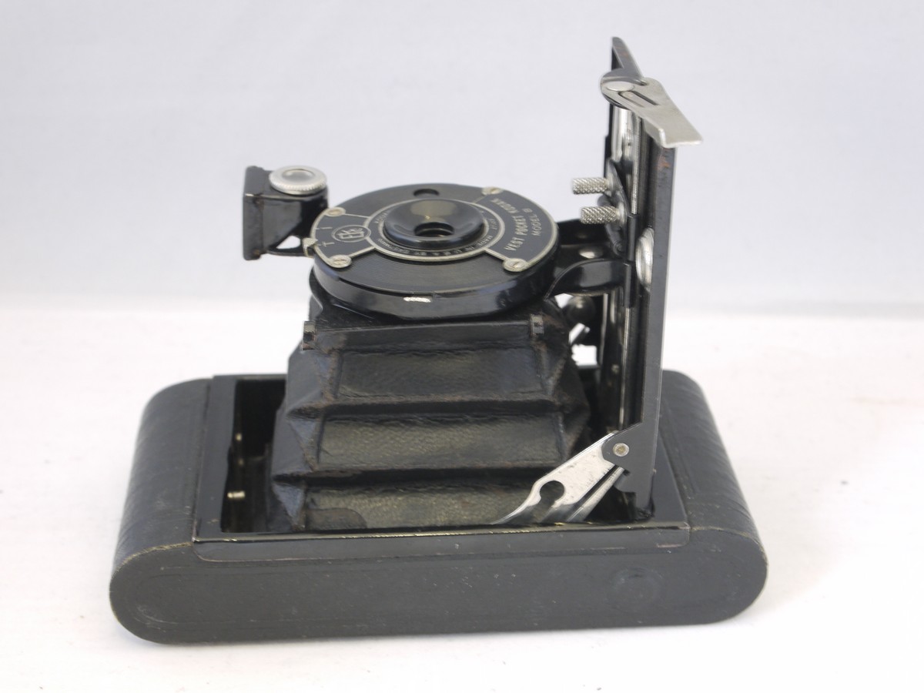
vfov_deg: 22.3
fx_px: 1762
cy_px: 346
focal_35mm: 66
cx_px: 462
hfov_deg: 29.4
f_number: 8
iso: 400
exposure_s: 1/3.2
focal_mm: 33
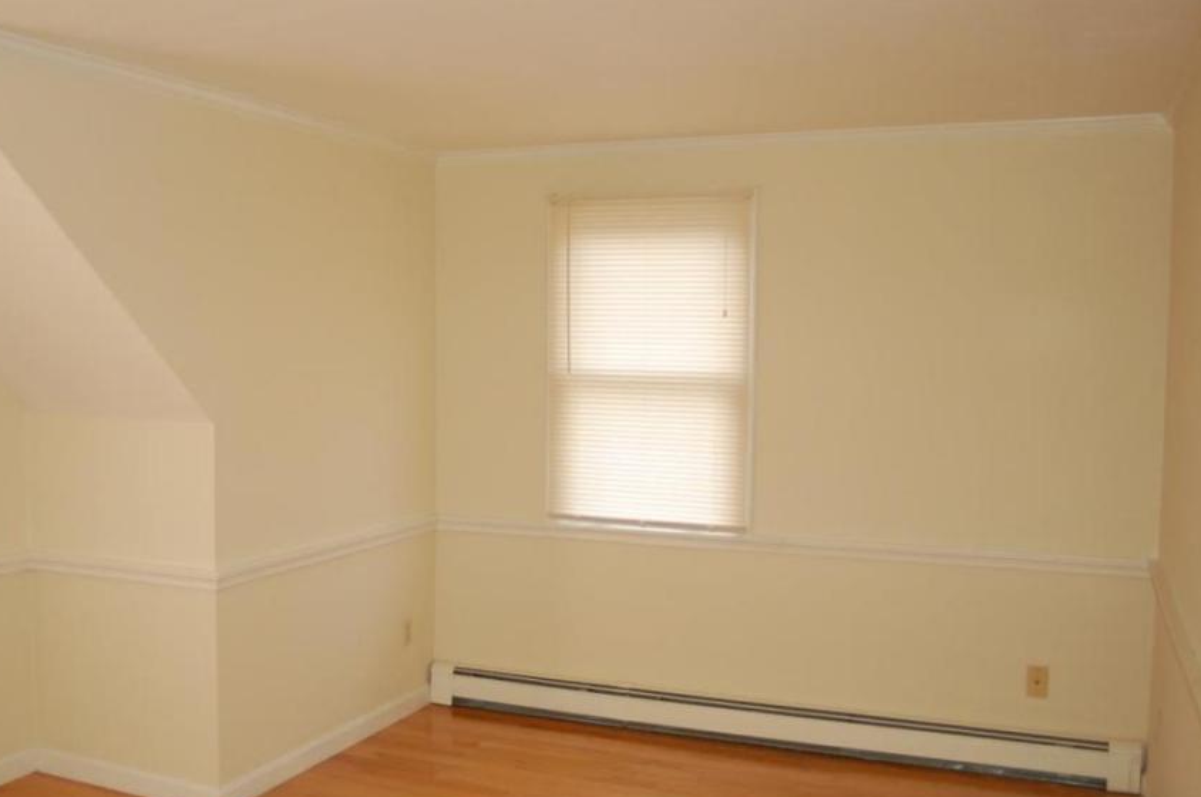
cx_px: 461
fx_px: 1232
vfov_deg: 35.8
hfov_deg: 51.5
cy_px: 453
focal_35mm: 37
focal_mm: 18
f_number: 3.5
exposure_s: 1/60
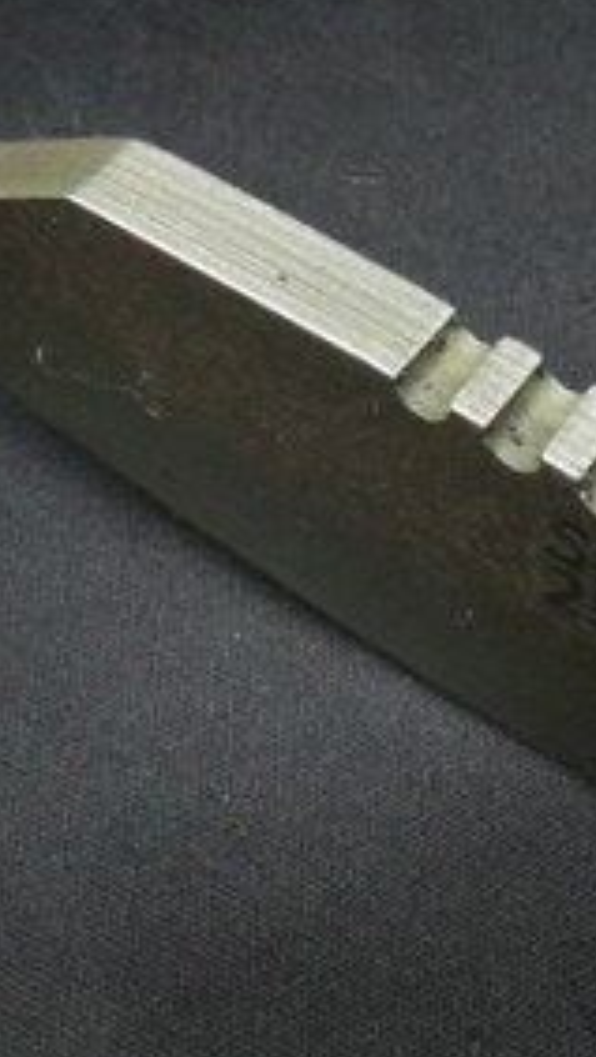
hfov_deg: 20.6
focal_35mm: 57
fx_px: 1599
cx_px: 566
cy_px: 472
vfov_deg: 36.6
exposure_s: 1/30
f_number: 11
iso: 4000
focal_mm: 9
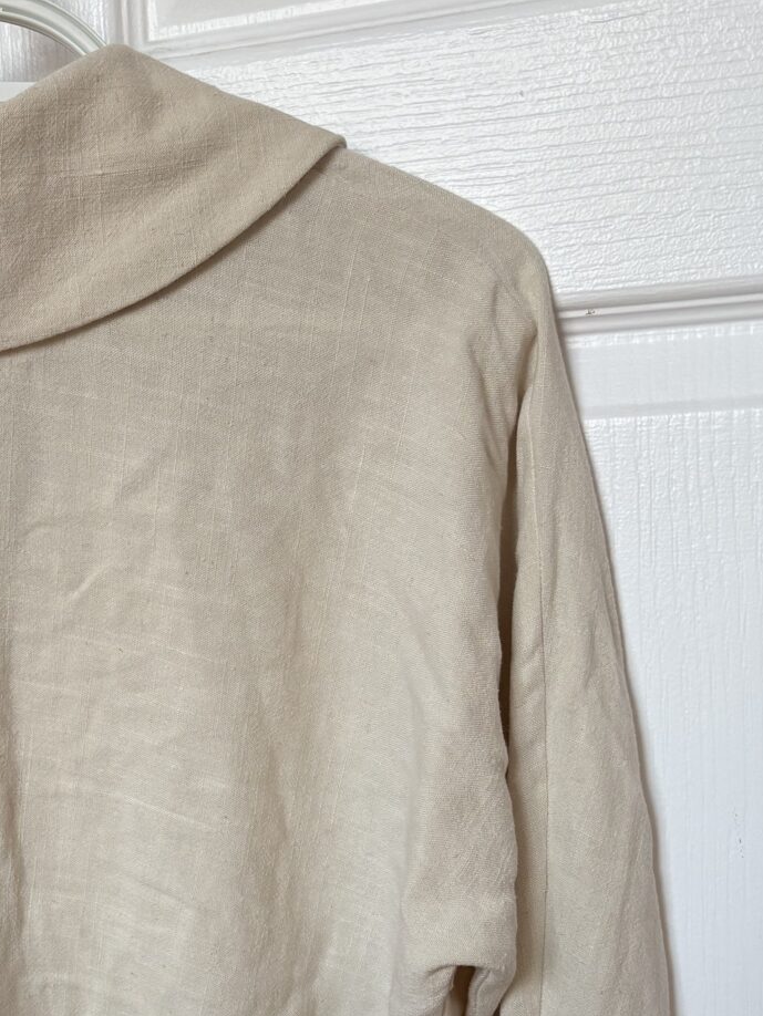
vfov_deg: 32.3
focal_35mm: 58
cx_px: 18
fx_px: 1704
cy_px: 813
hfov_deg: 24.2
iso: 125
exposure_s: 1/109
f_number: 1.6
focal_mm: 5.96
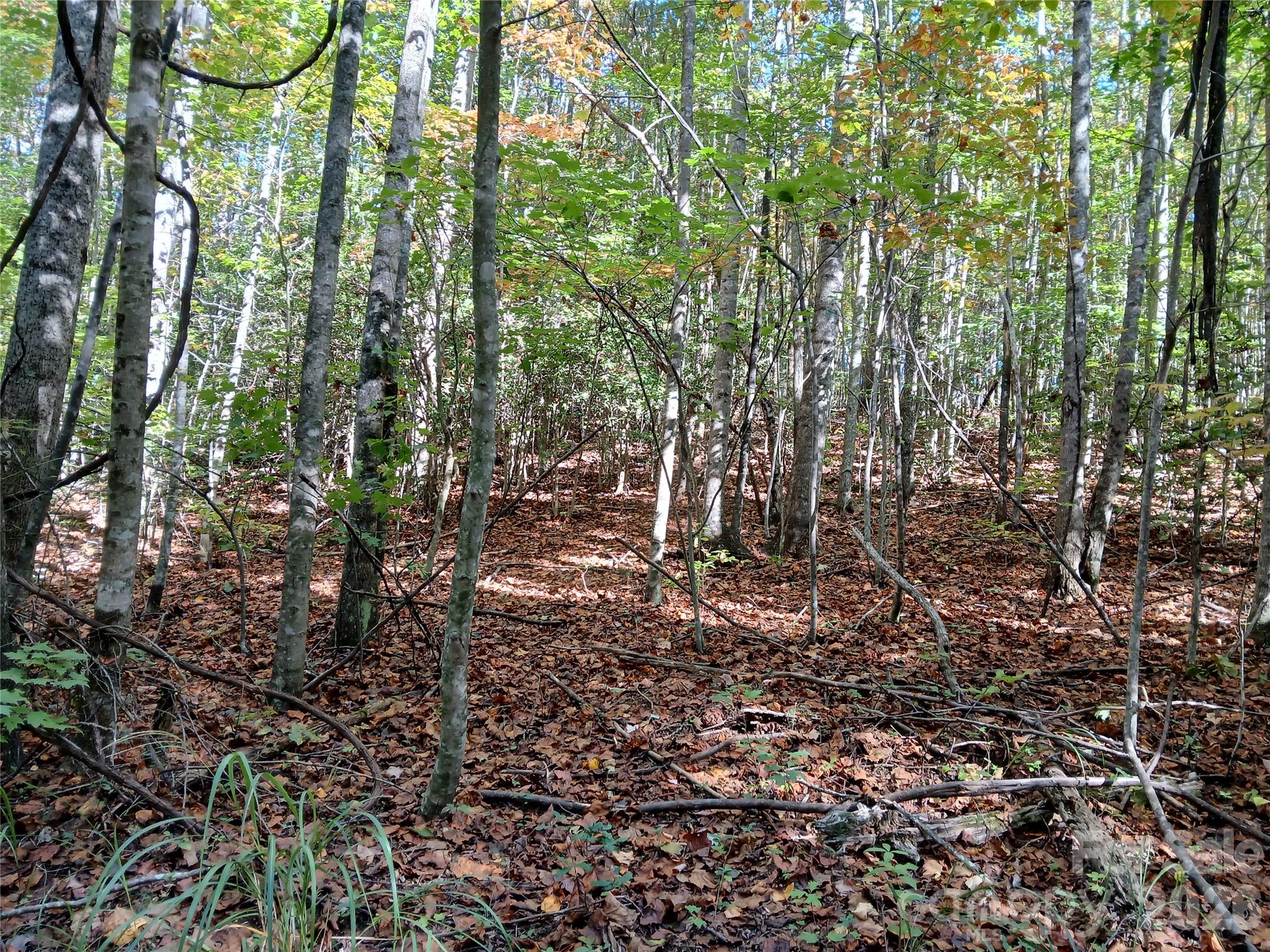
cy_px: 476
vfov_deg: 53.1
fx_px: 954
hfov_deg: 67.3
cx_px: 635
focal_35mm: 26
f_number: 1.8
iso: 80
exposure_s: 1/60
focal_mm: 3.98
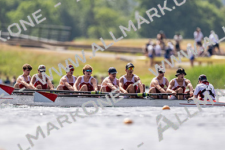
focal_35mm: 895
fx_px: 5591
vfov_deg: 1.5
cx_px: 106
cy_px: 87
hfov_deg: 2.3
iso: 125
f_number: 4
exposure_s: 1/2500
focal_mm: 600
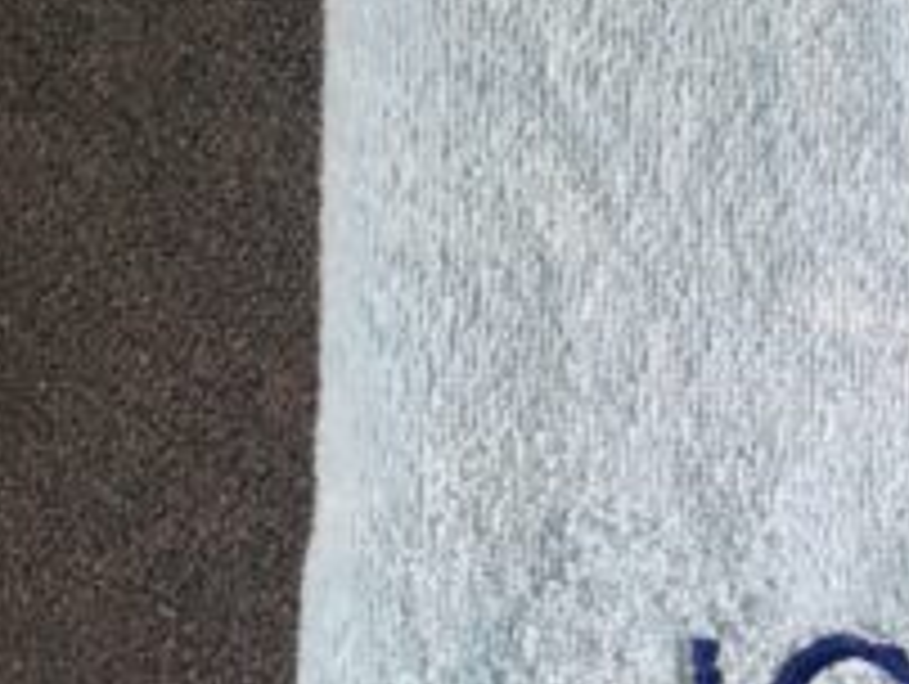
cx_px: 1242
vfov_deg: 17.2
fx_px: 2261
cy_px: 410
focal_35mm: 86
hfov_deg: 20.4
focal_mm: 4.15
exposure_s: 1/17
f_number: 2.2
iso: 250
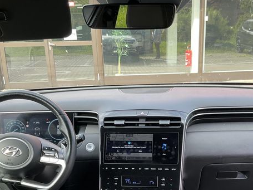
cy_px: 161
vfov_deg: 27.8
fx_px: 373
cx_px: 142
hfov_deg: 37.4
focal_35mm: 51
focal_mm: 3
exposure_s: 1/122
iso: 25
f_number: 1.8
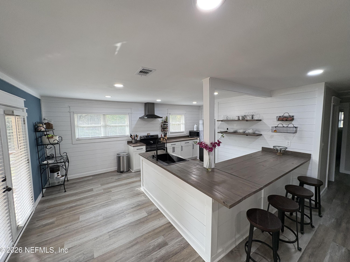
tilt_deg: -4.3
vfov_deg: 85.7
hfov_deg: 102.1
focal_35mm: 14
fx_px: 142
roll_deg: +1.0
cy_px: 131
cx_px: 175
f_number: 2.2
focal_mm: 2.22
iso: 250
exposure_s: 1/120
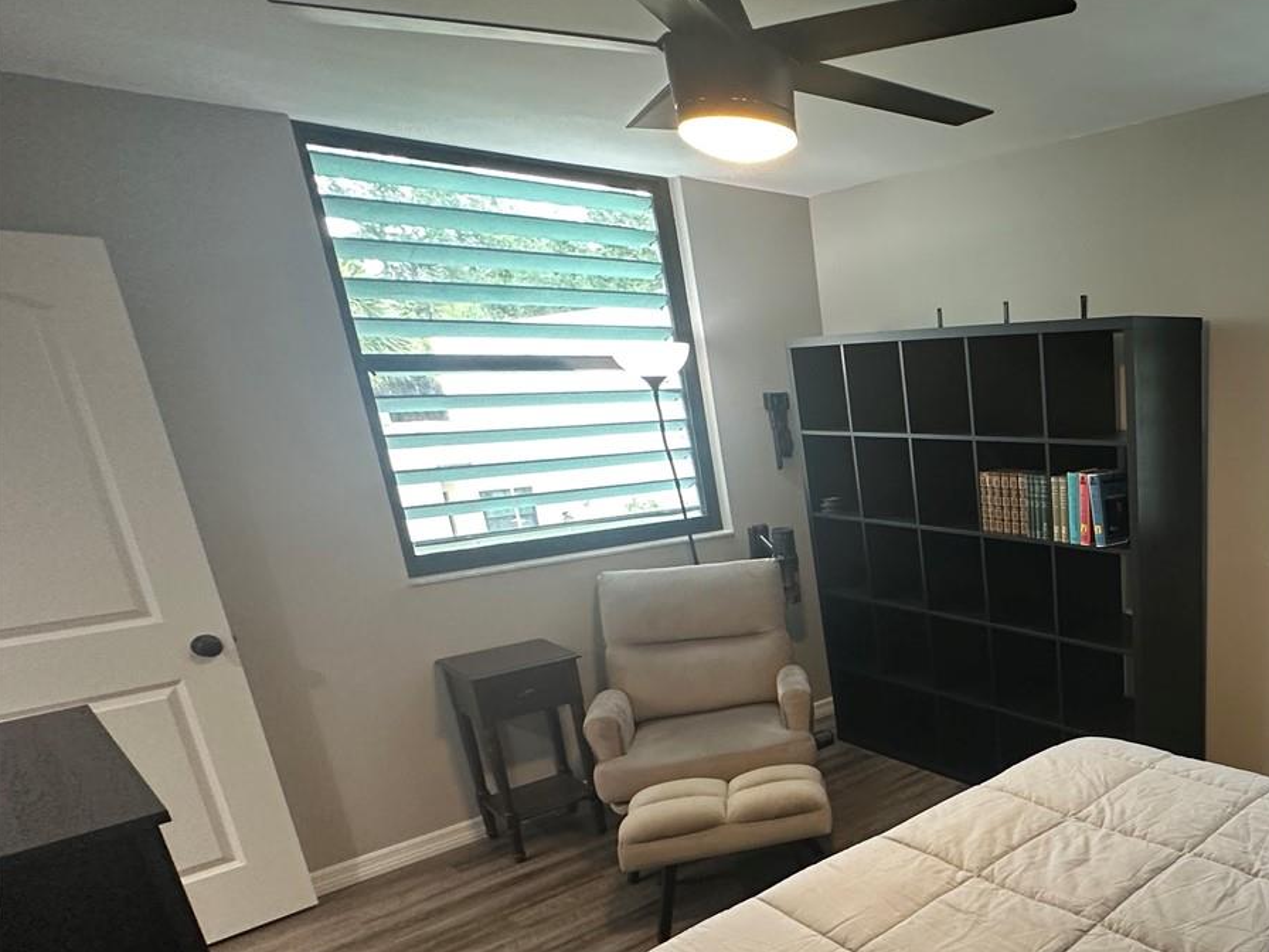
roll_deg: +1.2
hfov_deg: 59.7
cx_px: 1126
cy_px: 659
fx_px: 916
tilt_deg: -16.8
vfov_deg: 53.4
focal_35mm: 25
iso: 250
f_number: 2.2
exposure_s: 1/60
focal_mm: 2.22
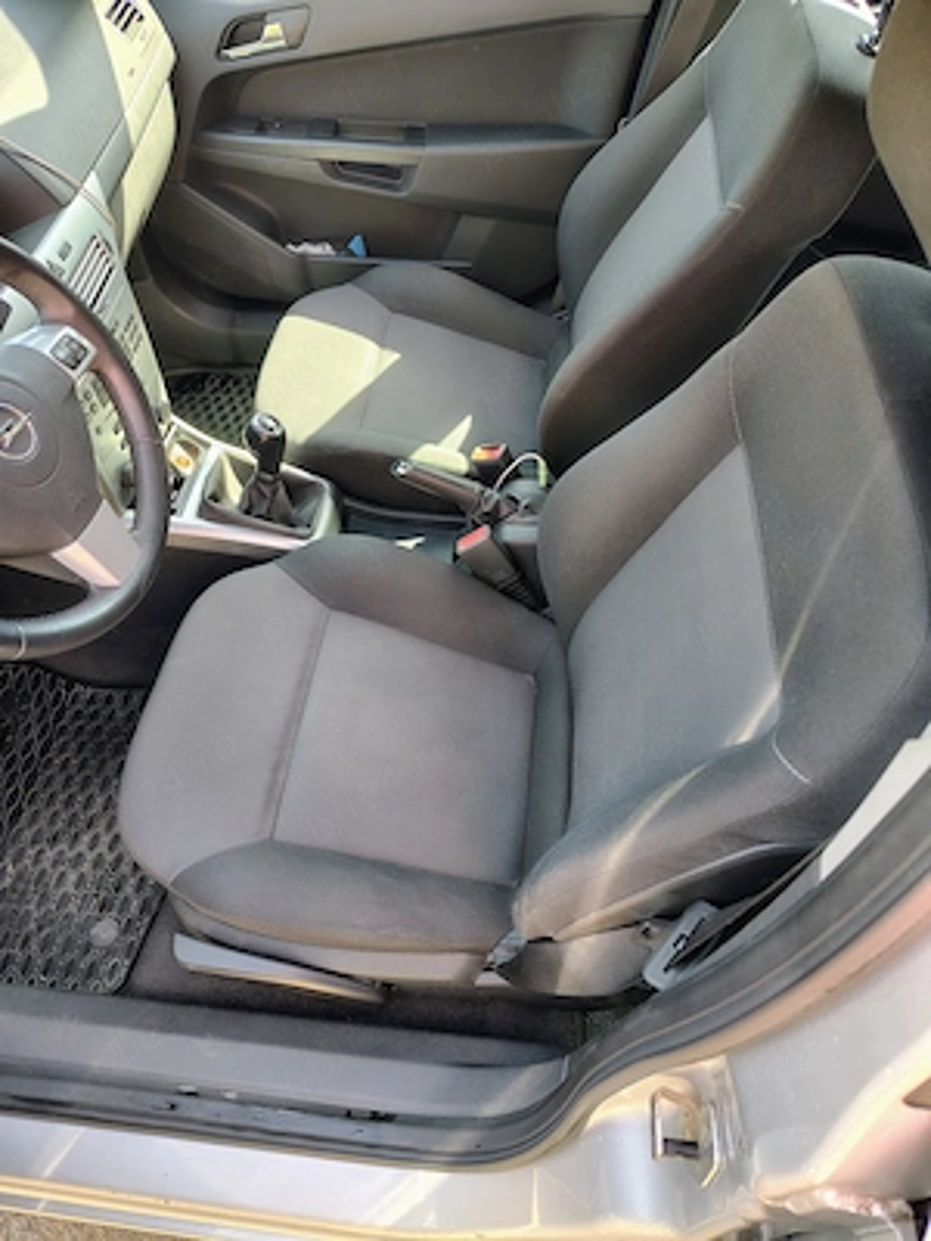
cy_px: 620
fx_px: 861
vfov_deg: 71.6
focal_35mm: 24
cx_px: 466
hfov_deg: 56.8
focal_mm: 5.56
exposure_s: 1/100
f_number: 1.8
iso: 221
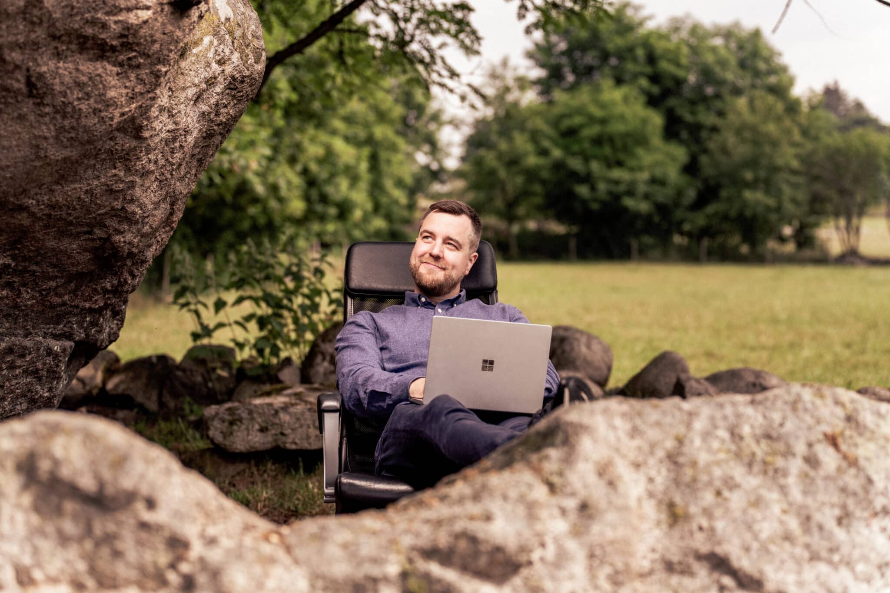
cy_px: 296
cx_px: 445
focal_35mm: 61
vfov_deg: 22.3
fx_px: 1508
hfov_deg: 32.9
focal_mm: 61
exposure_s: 1/250
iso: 200
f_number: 2.5
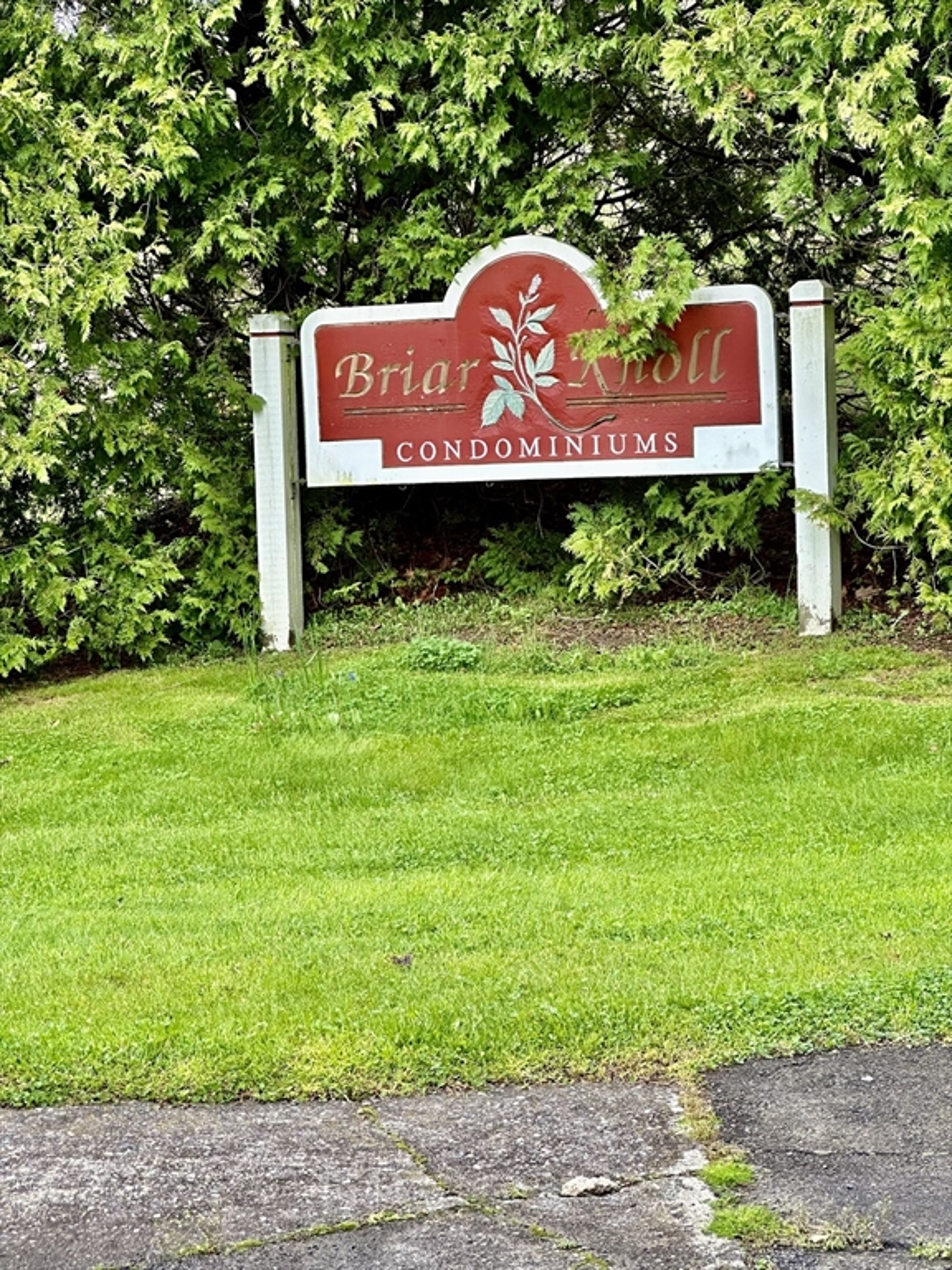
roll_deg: +0.2
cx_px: 476
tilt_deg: -1.2
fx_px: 2824
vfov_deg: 25.3
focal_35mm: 77
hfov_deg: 19.1
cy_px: 635
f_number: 2.8
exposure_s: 1/99
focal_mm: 9
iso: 80
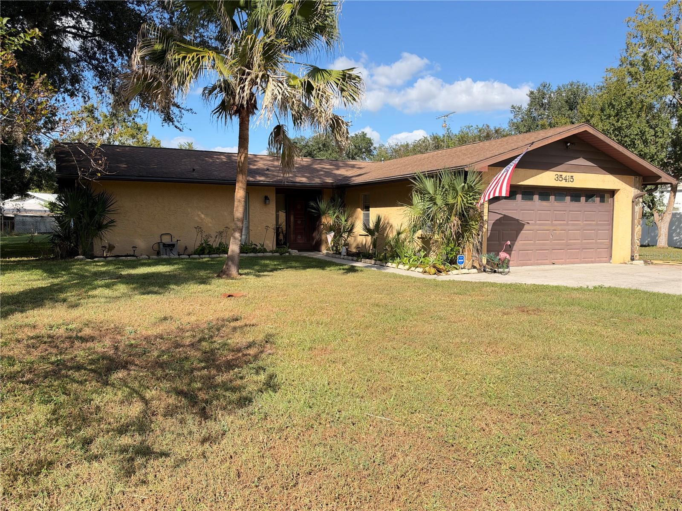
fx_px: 512
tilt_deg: -4.2
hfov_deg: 67.3
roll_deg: +0.2
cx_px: 341
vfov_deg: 53.1
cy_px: 256
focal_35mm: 26
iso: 80
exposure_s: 1/1795
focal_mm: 6.93
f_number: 1.8
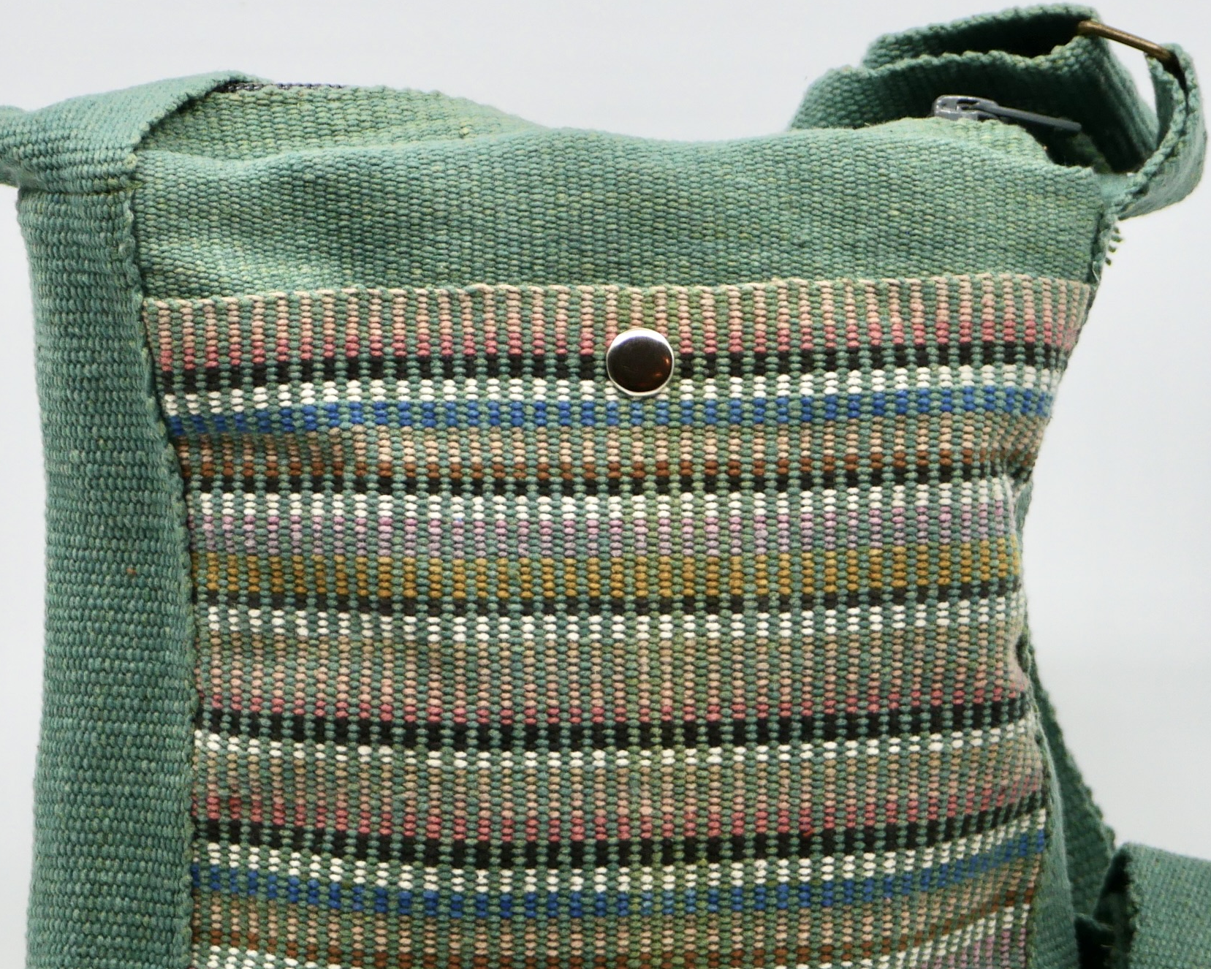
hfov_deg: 6.1
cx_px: 695
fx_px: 11327
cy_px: 529
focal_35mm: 316
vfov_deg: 4.9
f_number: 5
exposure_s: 1/250
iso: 200
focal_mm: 85
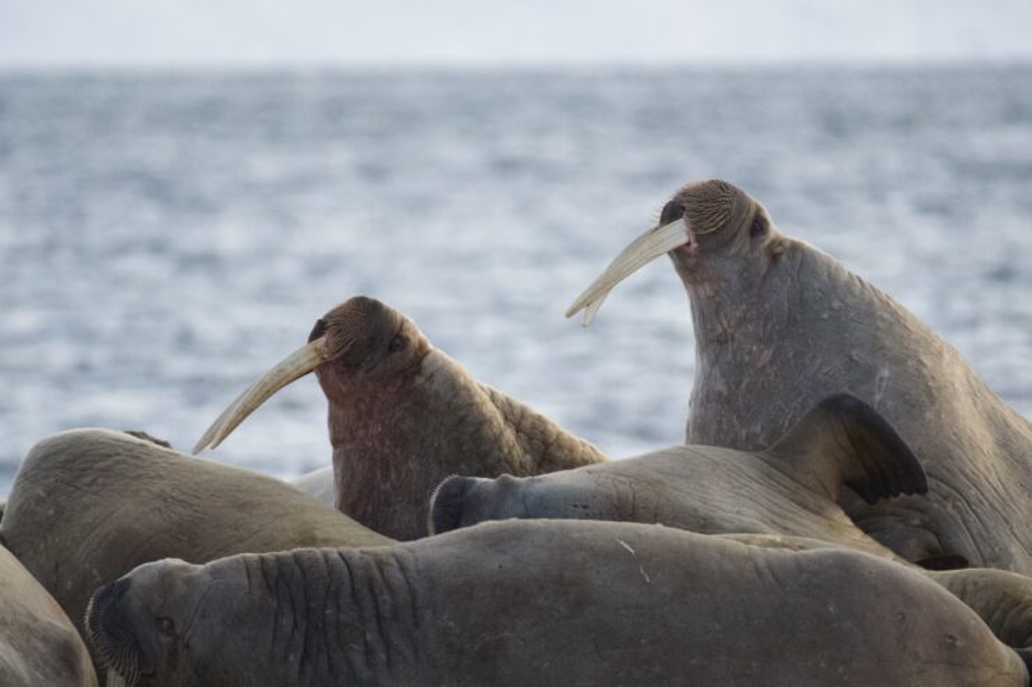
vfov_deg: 1.8
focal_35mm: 750
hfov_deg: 2.8
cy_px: 344
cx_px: 516
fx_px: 21494
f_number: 5.6
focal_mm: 500
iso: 4000
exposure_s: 1/2500
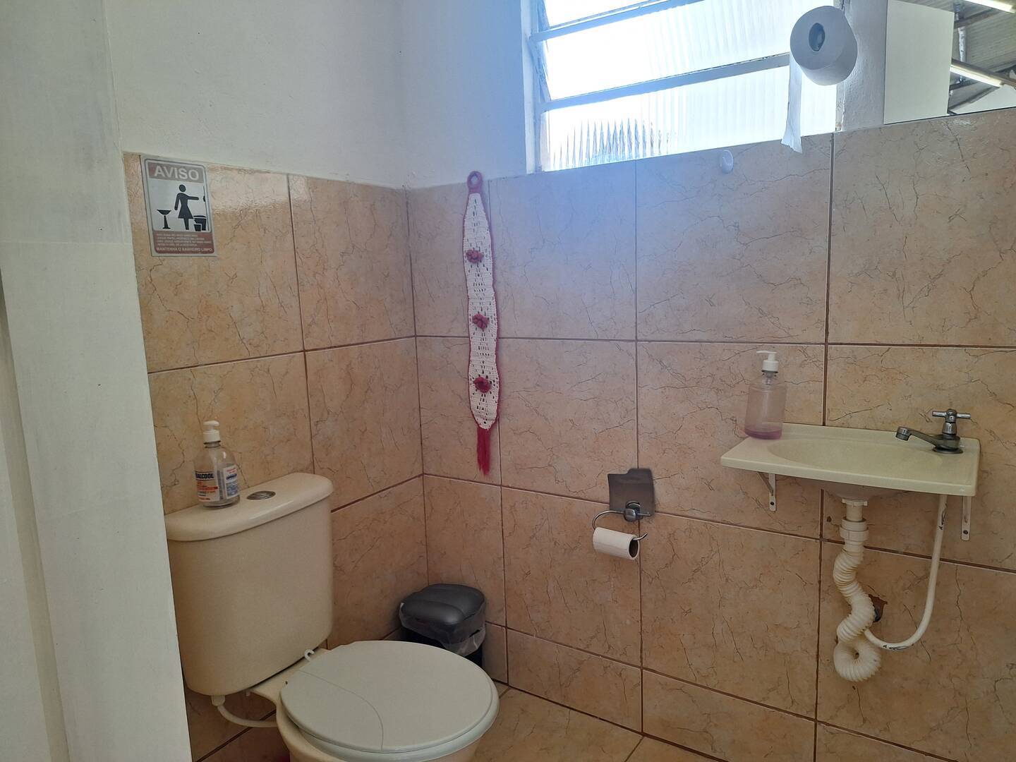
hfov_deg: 73.9
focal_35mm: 23
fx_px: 675
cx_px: 508
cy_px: 381
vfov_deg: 58.9
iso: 64
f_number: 1.8
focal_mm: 5.54
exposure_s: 1/60
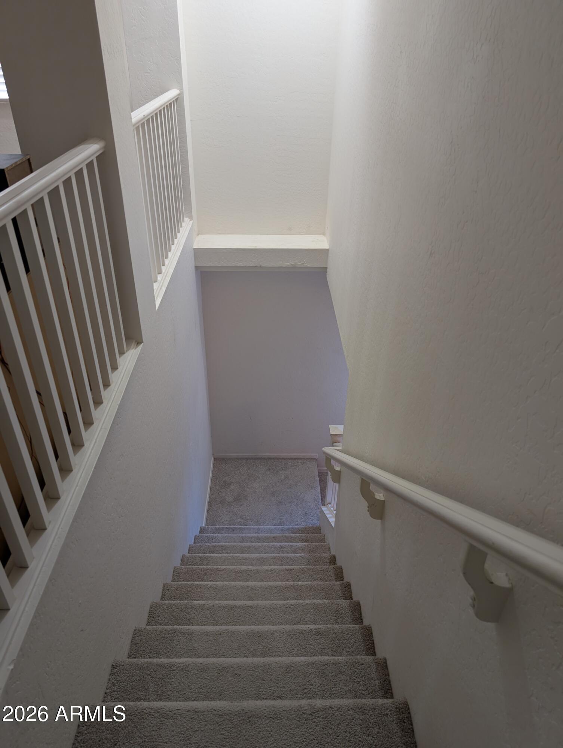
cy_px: 374
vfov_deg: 71.5
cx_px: 282
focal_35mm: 24
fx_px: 519
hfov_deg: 56.9
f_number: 1.68
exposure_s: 1/40
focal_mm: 6.9
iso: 155
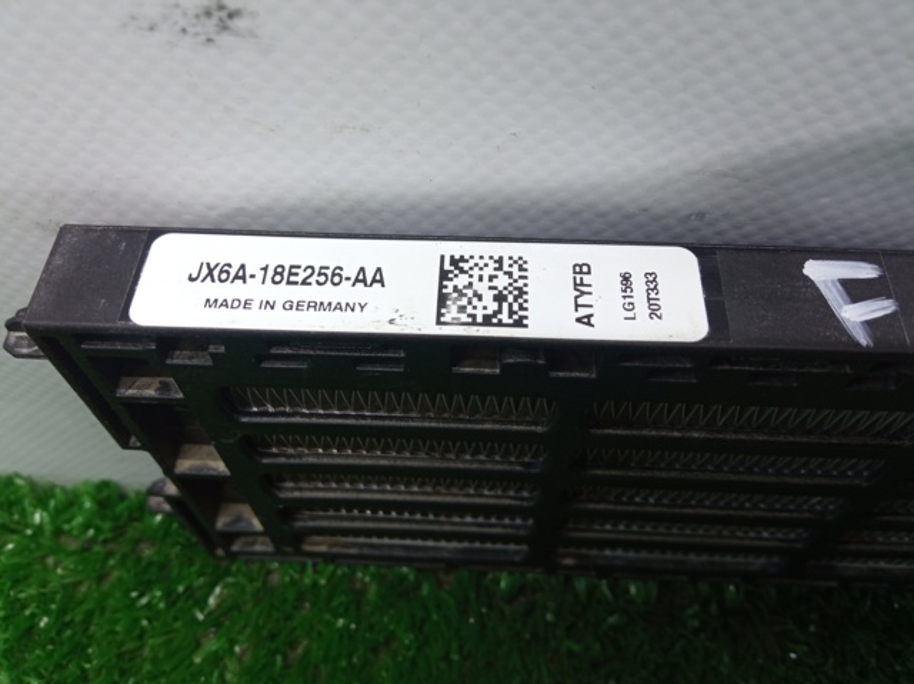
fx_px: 712
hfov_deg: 65.4
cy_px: 342
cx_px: 457
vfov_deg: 51.3
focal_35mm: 27
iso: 175
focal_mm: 3.79
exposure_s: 1/33.3
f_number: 2.2
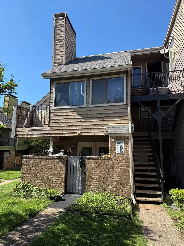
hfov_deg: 56.8
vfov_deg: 71.6
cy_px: 123
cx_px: 92
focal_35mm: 24
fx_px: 170
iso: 80
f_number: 1.78
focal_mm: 6.76
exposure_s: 1/2053
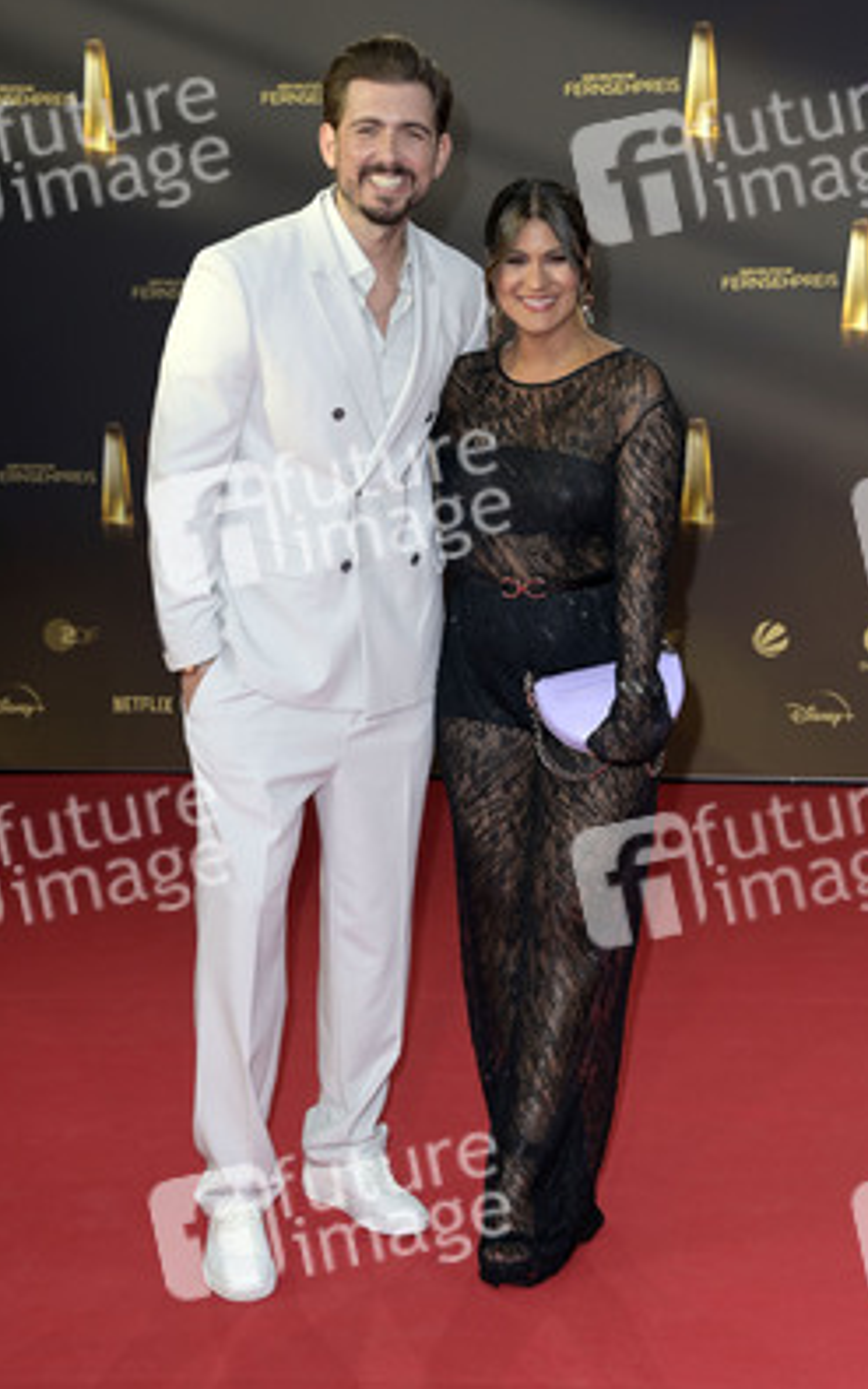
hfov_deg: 19.4
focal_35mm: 67
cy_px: 689
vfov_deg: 30.6
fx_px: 2535
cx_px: 432
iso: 800
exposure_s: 1/250
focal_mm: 65
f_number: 6.3
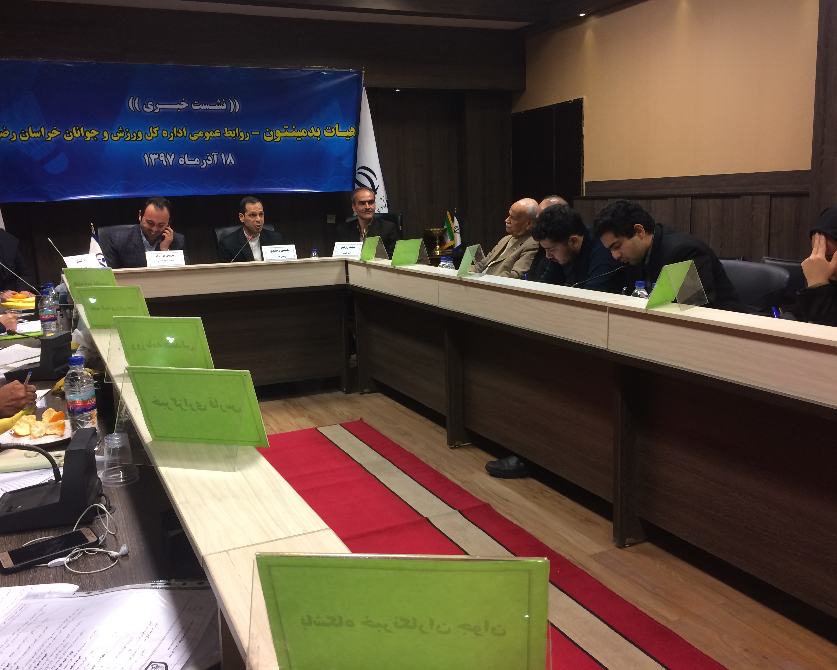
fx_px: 768
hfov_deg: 57.2
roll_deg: +2.1
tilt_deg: -9.5
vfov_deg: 47.1
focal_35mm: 31
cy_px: 333
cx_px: 403
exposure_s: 1/33
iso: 100
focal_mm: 4.15
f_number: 2.2
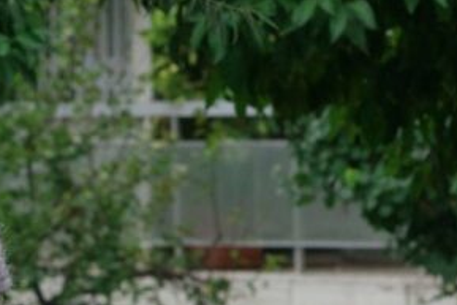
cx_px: 405
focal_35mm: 535
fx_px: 6795
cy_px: 511
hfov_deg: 3.8
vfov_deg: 2.6
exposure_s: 1/500
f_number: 8
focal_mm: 98
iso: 1600
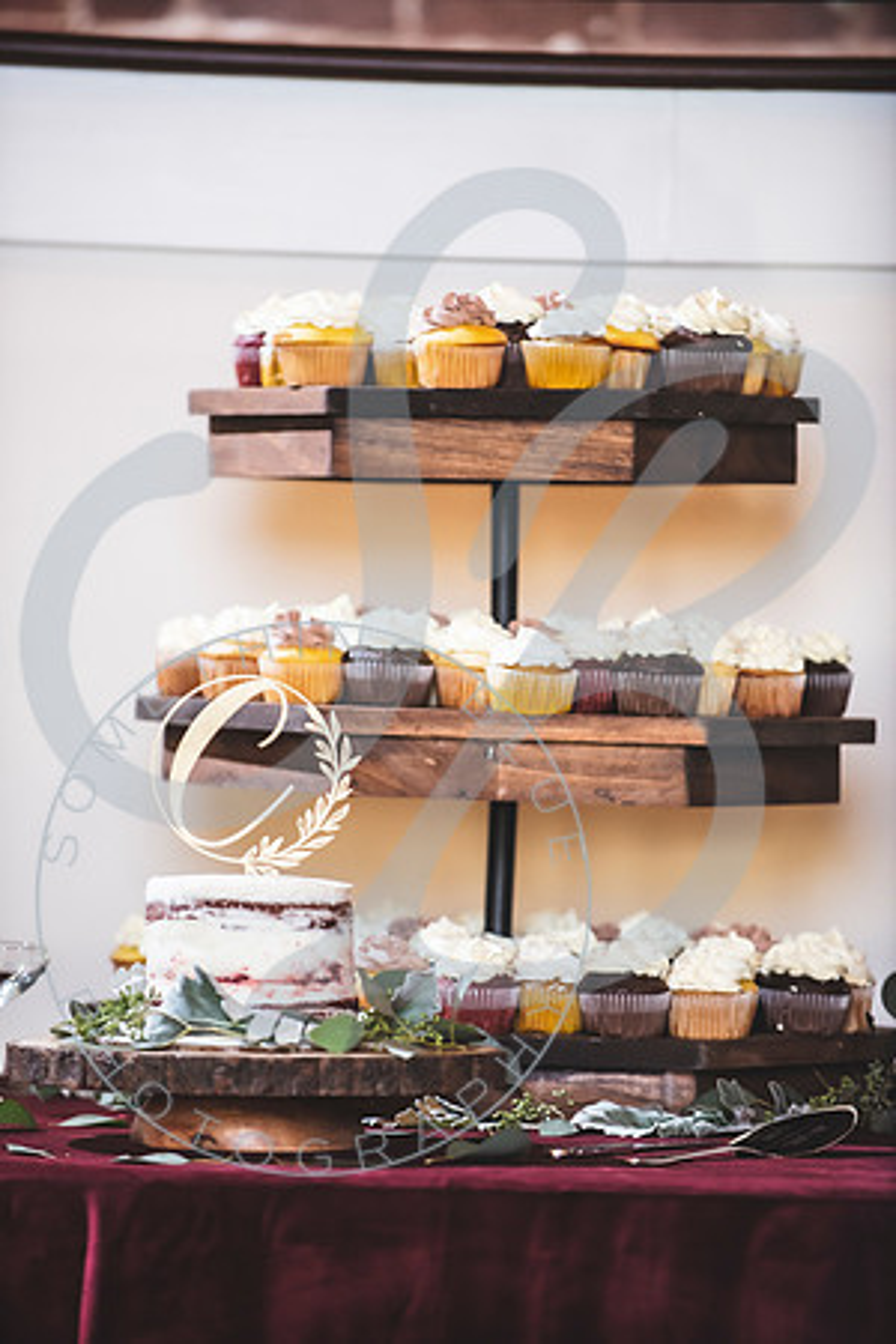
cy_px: 672
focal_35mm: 200
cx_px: 448
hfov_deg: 6.9
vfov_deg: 10.3
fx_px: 7466
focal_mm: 200
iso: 2000
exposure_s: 1/200
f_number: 2.8
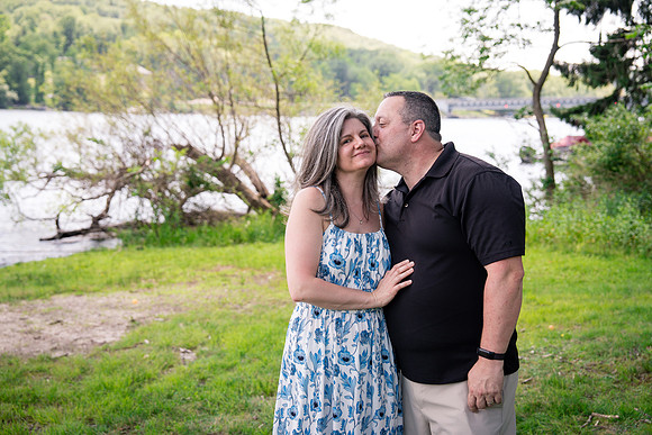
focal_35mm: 46
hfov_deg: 42.7
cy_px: 218
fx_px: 833
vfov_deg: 29.3
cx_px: 326
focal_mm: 46
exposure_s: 1/250
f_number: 3.5
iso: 160
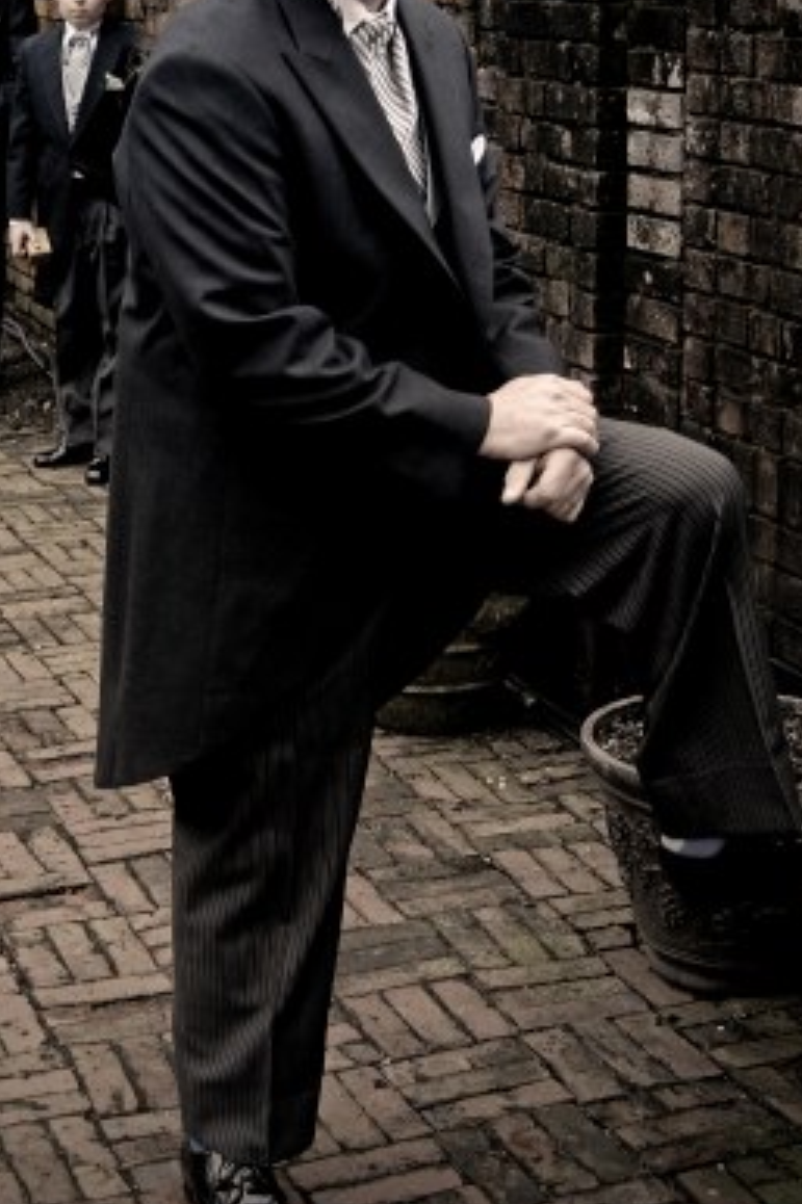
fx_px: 2174
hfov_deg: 20.8
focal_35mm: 65
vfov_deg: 30.7
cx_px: 245
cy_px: 385
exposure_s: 1/80
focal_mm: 28
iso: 100
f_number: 4.5
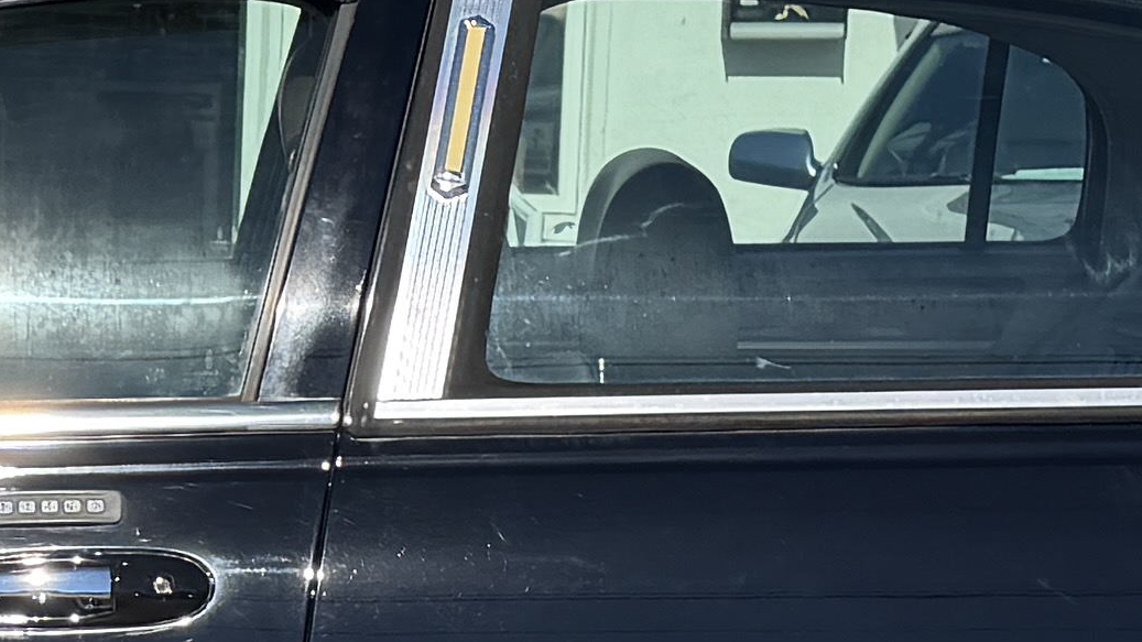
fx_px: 4360
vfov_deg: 8.4
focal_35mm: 144
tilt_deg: -8.2
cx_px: 243
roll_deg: -1.7
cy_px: 690
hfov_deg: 14.8
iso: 100
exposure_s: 1/5319
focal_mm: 6.76
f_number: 1.78
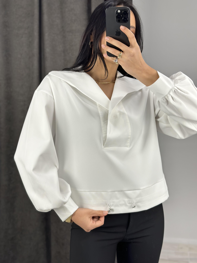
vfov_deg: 39.7
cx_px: 98
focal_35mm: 48
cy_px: 132
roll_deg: +2.5
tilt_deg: -28.8
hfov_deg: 30.3
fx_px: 364
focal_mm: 6.86
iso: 80
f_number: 1.78
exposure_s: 1/100
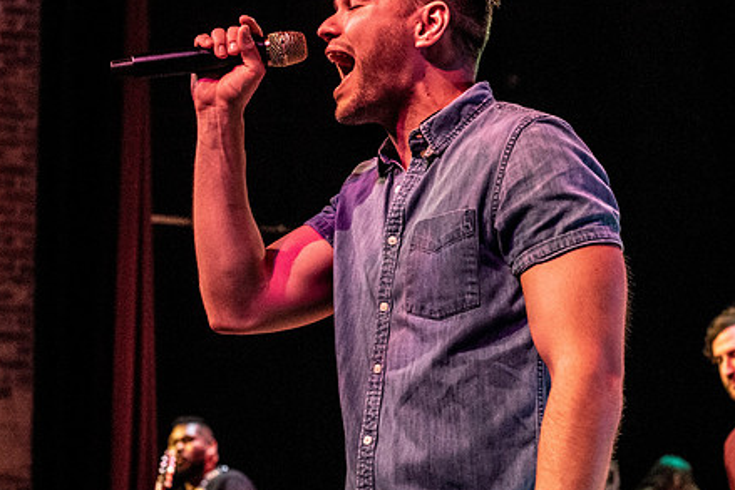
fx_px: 1348
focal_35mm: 66
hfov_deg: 30.5
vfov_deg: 20.6
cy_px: 263
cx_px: 395
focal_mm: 50
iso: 8000
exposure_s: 1/640
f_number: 4
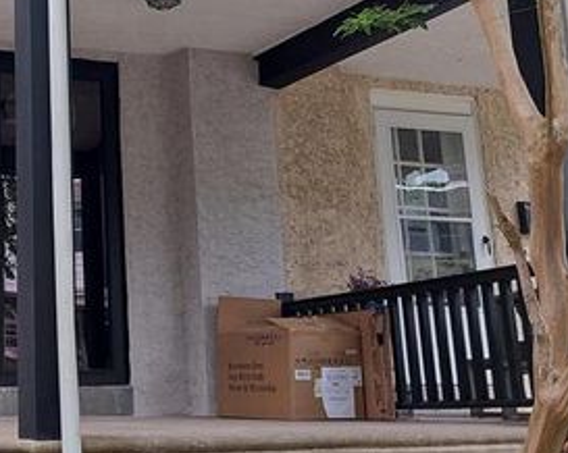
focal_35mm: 51
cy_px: 111
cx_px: 48
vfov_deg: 29.2
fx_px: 857
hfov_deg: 34.5
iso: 32
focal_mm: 5.23
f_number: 1.8
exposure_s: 1/60
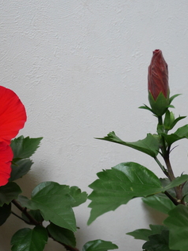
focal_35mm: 57
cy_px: 226
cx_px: 38
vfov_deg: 32.1
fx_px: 413
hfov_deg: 25.2
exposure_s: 1/60
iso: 1000
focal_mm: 15
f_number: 3.8
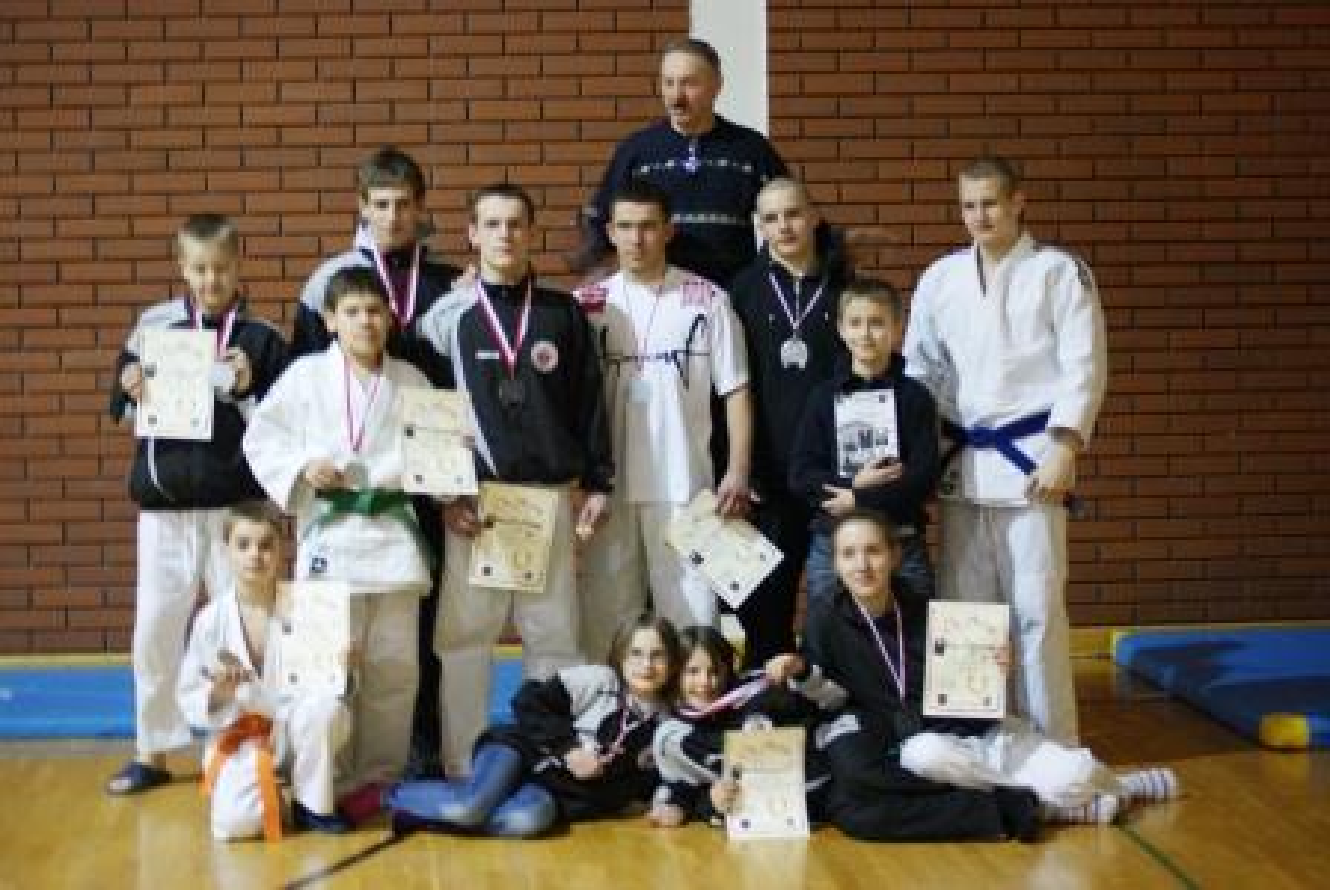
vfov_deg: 16.6
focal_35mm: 82
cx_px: 665
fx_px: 3052
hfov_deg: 24.6
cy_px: 445
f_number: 4
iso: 400
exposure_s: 1/5
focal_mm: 55
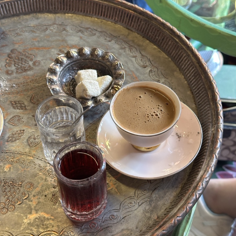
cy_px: 110
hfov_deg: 30.0
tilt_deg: -49.9
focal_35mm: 57
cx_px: 118
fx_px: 440
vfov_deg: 30.0
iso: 125
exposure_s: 1/50
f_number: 1.78
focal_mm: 6.86
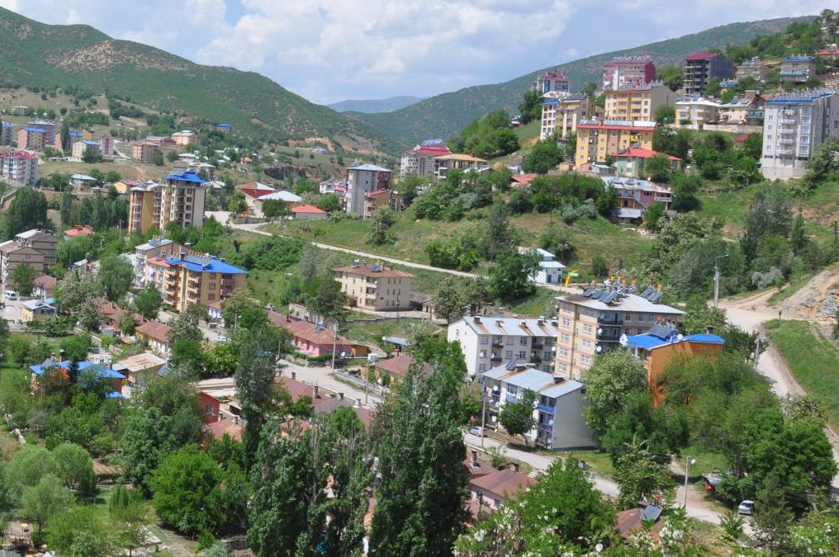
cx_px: 74
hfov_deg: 36.4
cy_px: 165
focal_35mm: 51
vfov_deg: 26.2
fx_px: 1187
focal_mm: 18
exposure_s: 1/500
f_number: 11
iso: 400
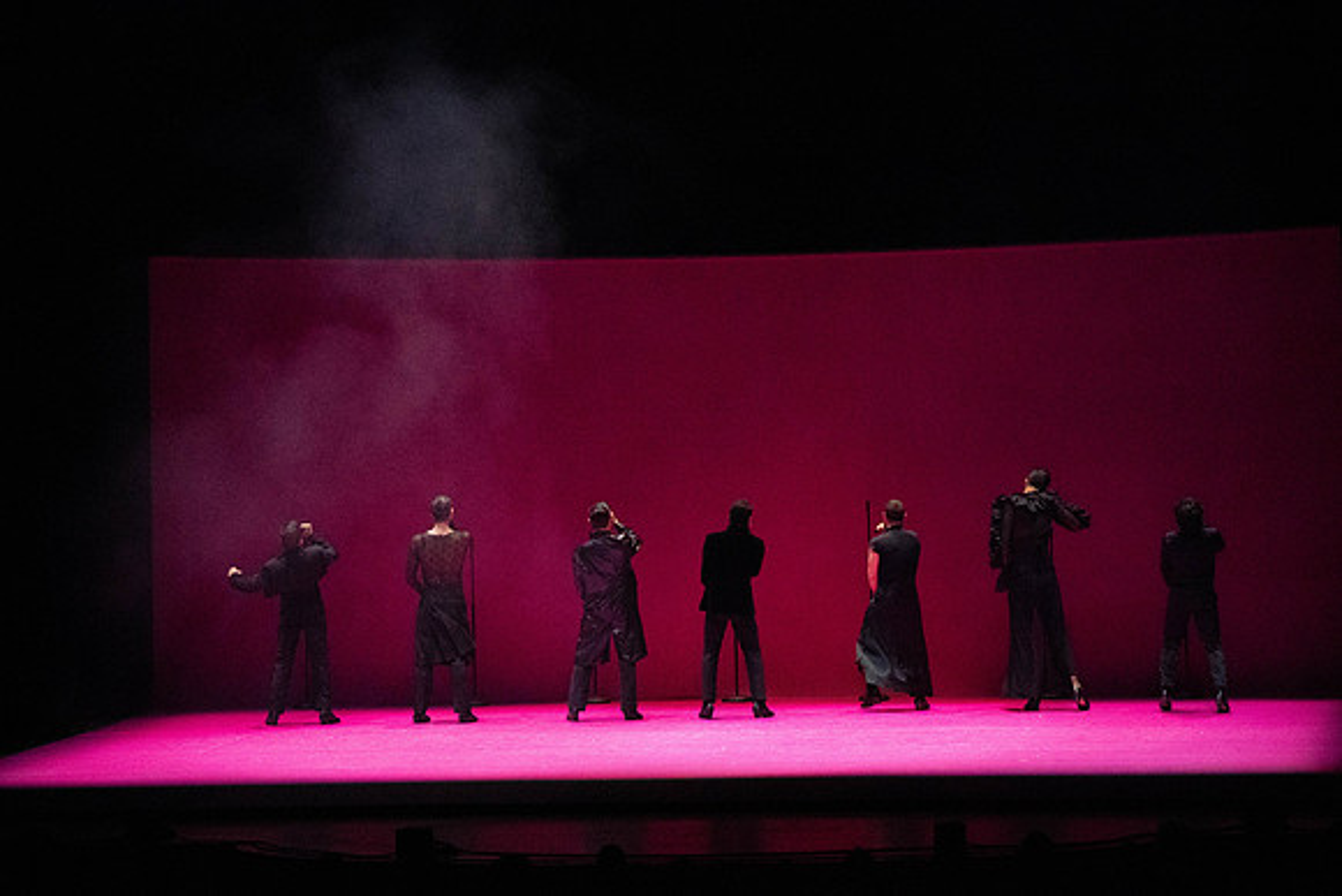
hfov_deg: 15.8
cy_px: 448
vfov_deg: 10.6
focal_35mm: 130
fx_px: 4847
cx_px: 671
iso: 25600
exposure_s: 1/400
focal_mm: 130
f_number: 9
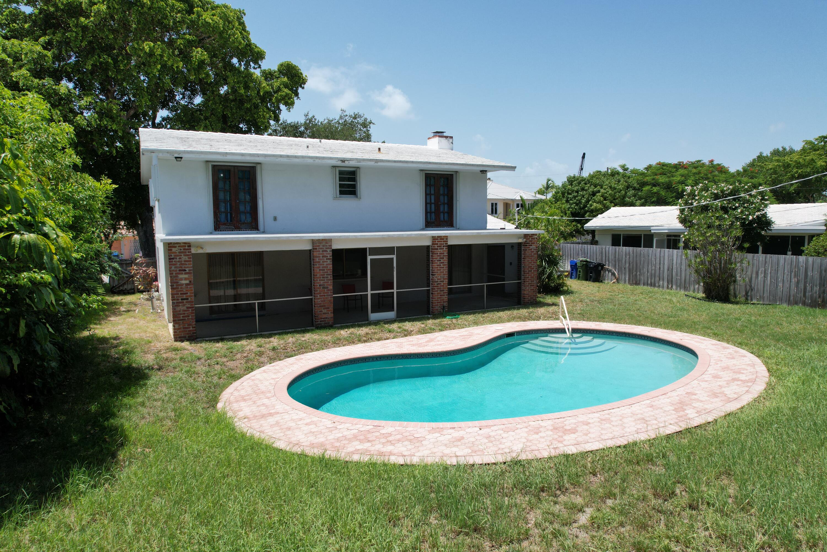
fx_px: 505
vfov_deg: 57.2
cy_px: 276
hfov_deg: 78.6
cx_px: 414
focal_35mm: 22
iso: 120
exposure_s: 1/2500
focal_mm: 8.38
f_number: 2.8
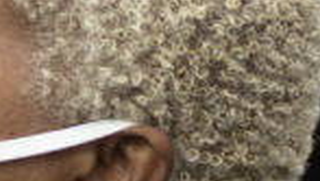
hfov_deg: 7.8
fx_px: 2174
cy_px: 302
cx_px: -440
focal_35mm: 256
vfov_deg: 4.7
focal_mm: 35
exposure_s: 1/200
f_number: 1.4
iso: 250
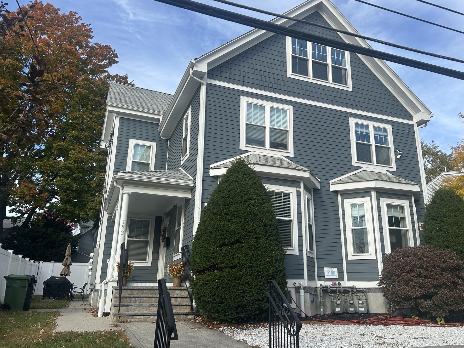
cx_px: 264
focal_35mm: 30
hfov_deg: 59.7
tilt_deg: +18.6
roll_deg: +1.3
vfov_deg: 46.8
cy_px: 165
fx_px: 402
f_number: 1.5
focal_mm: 5.7
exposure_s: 1/2208
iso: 50
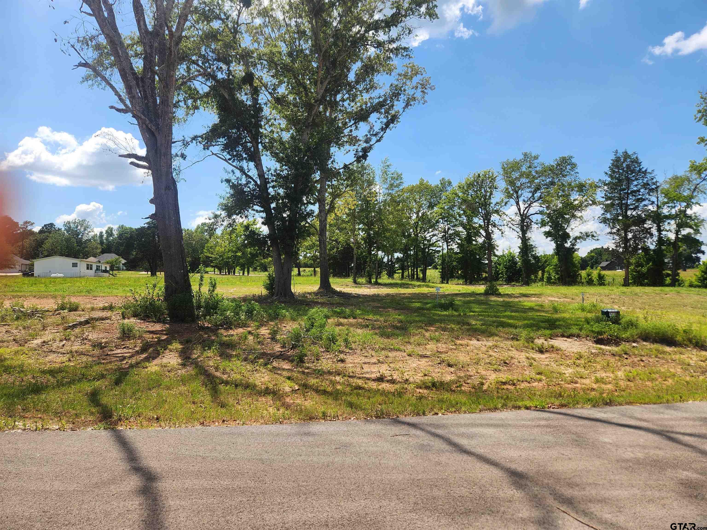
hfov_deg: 73.9
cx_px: 354
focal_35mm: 23
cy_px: 265
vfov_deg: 58.9
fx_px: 470
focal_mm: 5.4
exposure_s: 1/1468
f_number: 1.8
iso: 20
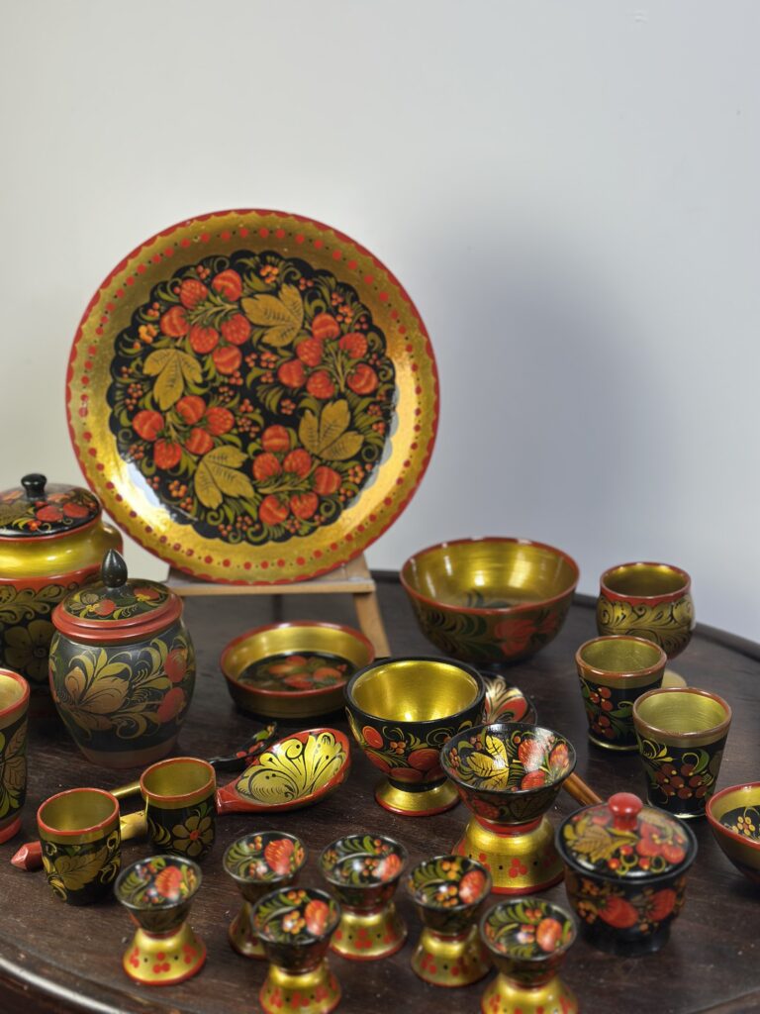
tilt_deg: -20.0
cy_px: 507
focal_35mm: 48
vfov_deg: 39.7
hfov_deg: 30.3
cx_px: 380
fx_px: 1405
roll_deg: +1.5
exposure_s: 1/115
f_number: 1.78
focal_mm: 6.86
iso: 64
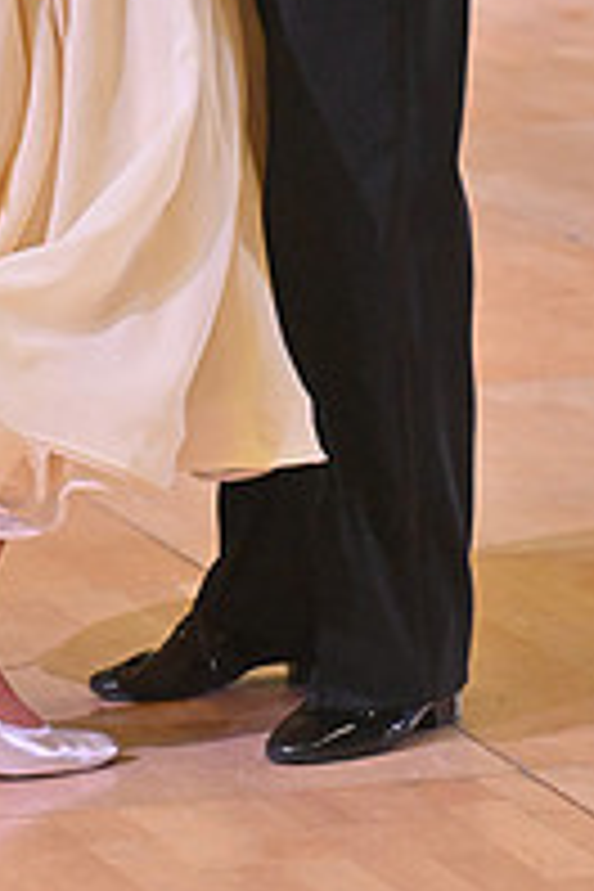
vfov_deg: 5.7
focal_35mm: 357
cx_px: -11
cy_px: -171
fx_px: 8835
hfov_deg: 3.8
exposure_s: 1/400
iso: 4000
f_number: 5.6
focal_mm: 122
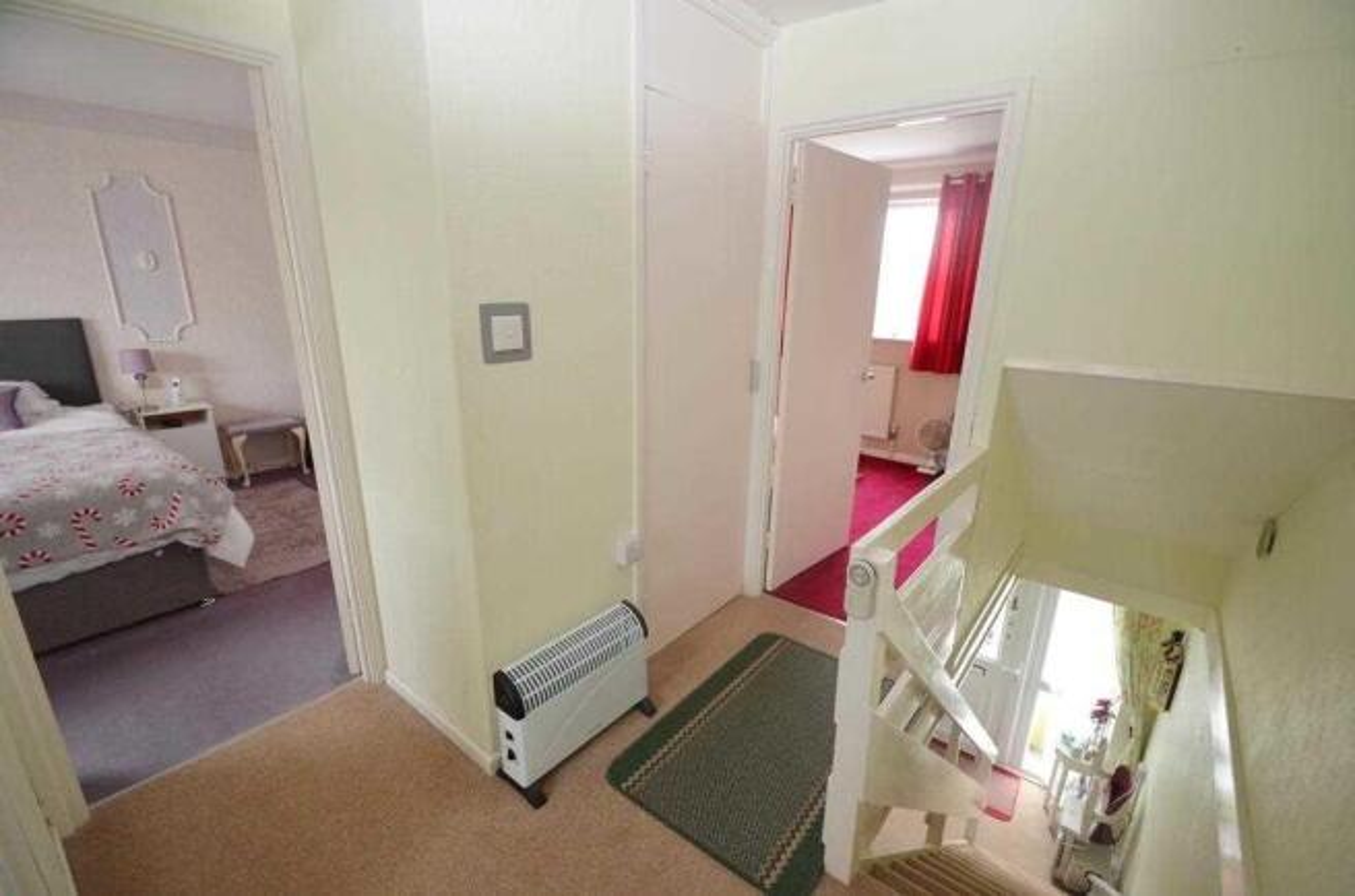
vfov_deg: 77.0
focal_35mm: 15
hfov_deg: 100.5
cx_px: 678
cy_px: 448
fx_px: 563
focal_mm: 10
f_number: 4
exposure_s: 1/60
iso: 1800
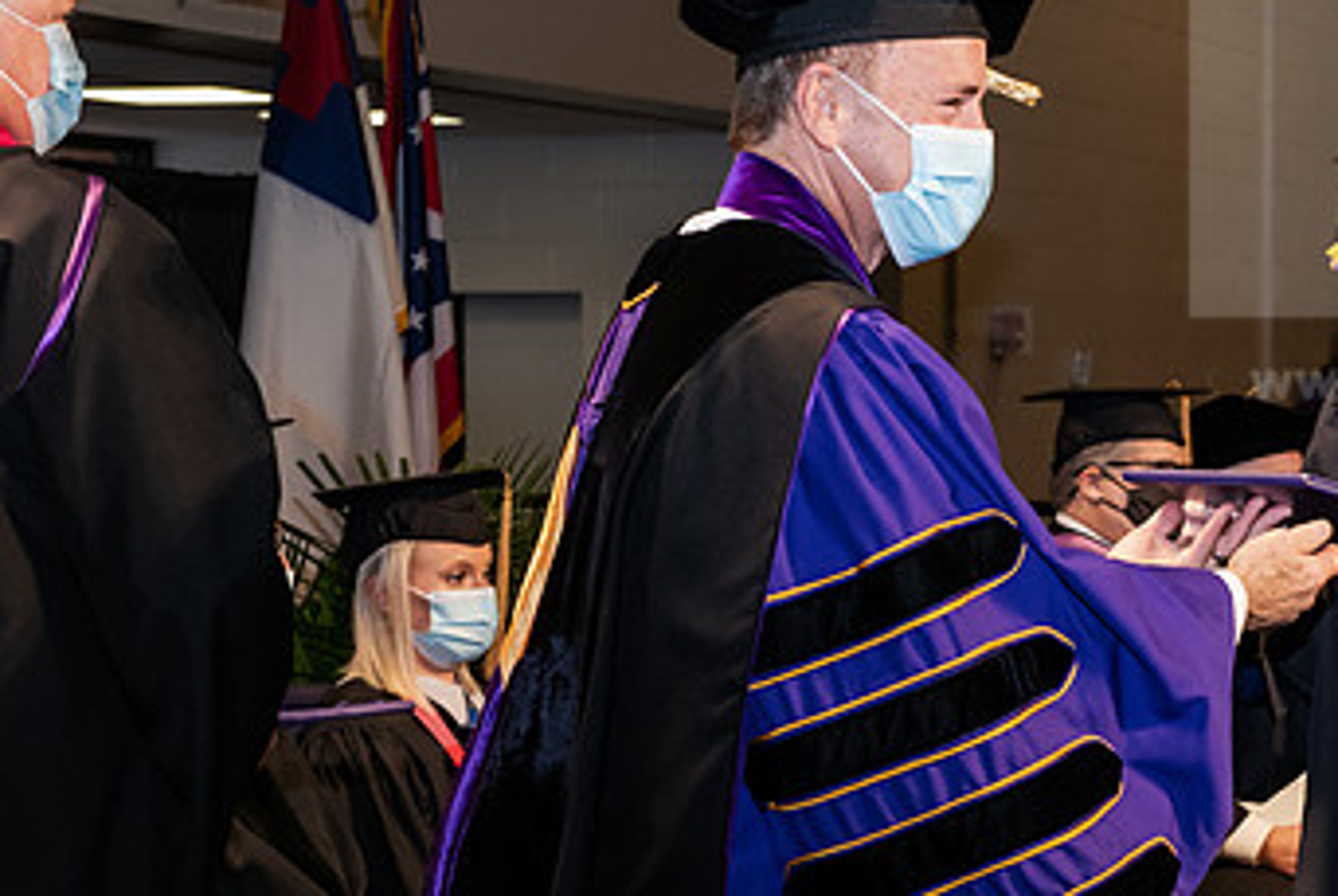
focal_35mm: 105
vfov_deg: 13.1
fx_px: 3907
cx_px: 1072
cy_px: 464
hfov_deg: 19.2
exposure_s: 1/200
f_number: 6.3
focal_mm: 62
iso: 1600
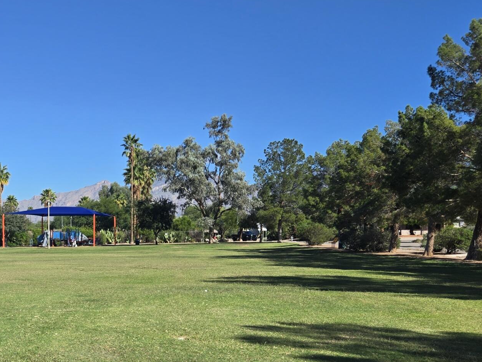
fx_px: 766
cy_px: 256
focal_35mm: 55
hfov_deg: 33.1
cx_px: 45
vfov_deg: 26.3
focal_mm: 5.4
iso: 25
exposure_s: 1/2198
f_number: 1.8
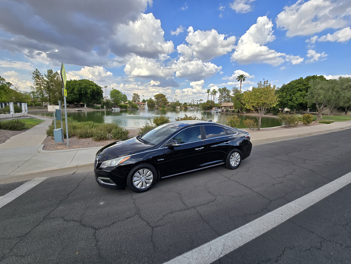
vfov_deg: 89.9
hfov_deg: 106.2
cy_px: 132
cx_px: 176
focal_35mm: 13
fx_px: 132
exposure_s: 1/1465
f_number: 2.2
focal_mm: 2.2
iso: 50
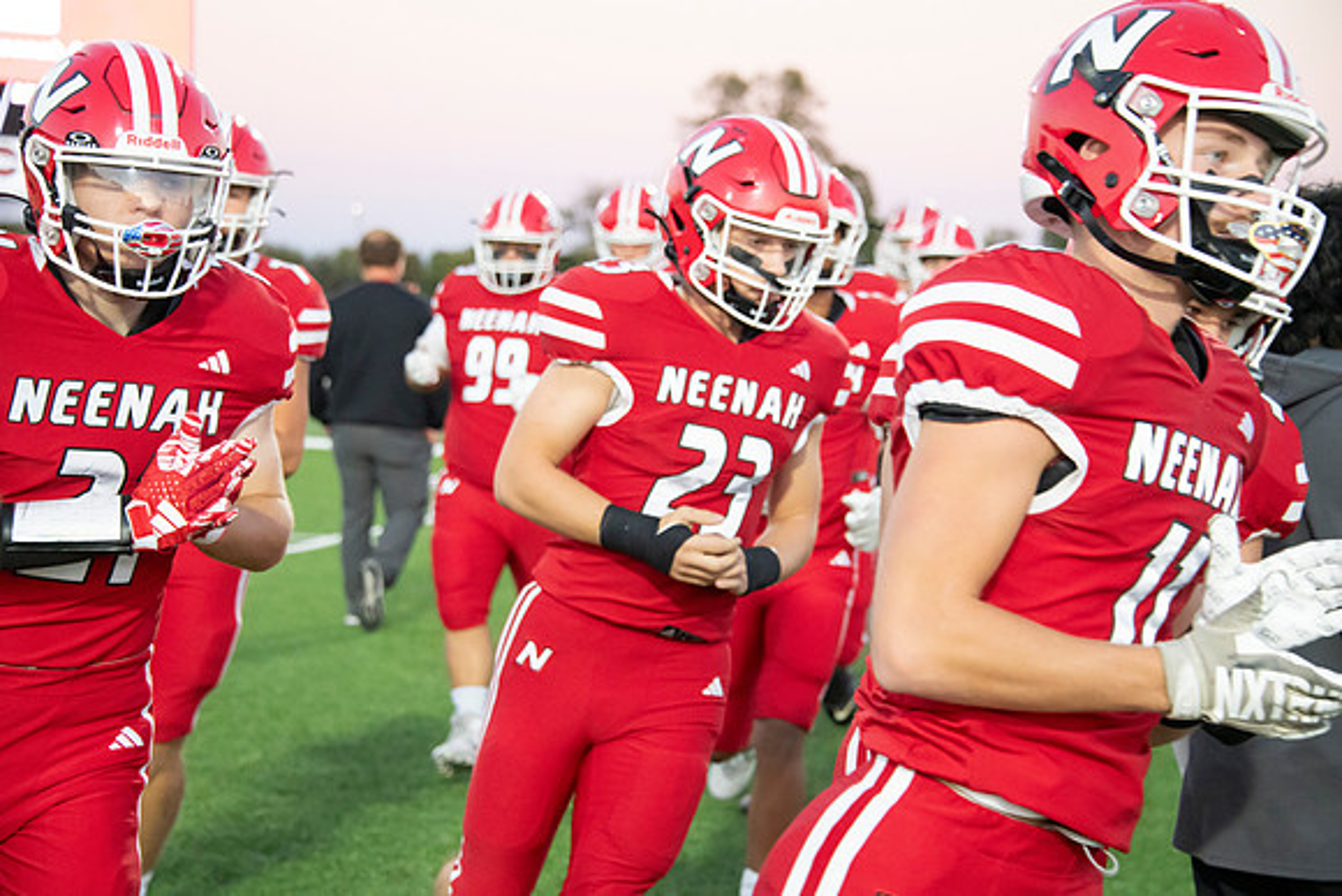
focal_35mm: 92
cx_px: 671
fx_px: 3430
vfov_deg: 14.9
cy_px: 448
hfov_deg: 22.1
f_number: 5.6
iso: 8000
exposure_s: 1/800
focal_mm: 92
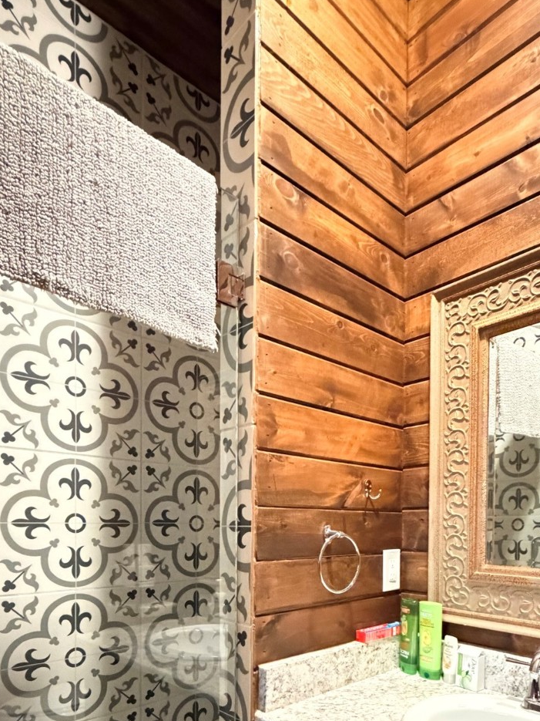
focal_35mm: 23
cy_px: 540
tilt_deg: -1.8
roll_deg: +0.2
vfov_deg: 69.1
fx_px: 479
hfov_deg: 58.5
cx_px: 315
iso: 2500
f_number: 2.2
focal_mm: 2.22
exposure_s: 1/24
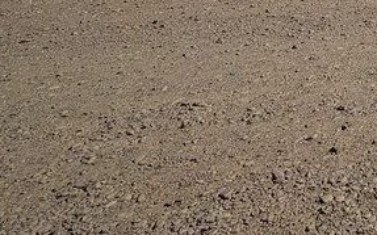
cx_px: 665
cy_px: -214
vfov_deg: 18.1
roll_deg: -0.7
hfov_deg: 22.8
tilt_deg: +5.0
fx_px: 544
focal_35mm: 53
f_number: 2.2
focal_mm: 2.22
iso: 20
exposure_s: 1/1534
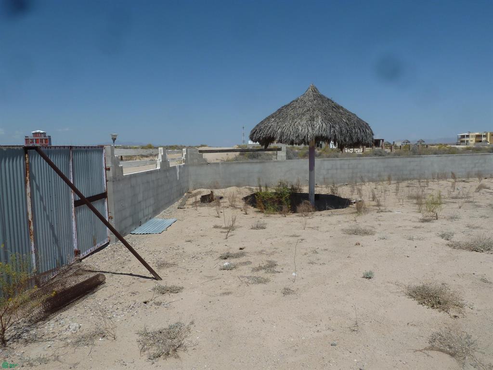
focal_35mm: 25
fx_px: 356
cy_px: 185
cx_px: 246
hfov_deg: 69.4
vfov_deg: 54.9
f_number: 5.6
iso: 80
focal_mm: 4.1
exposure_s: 1/640
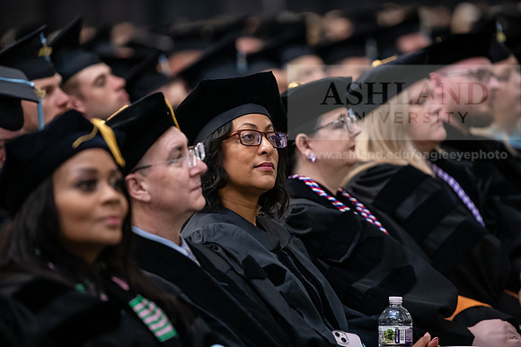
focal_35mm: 190
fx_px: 2750
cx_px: 260
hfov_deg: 10.8
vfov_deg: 7.2
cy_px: 174
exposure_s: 1/200
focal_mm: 190
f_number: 2.8
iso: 2500
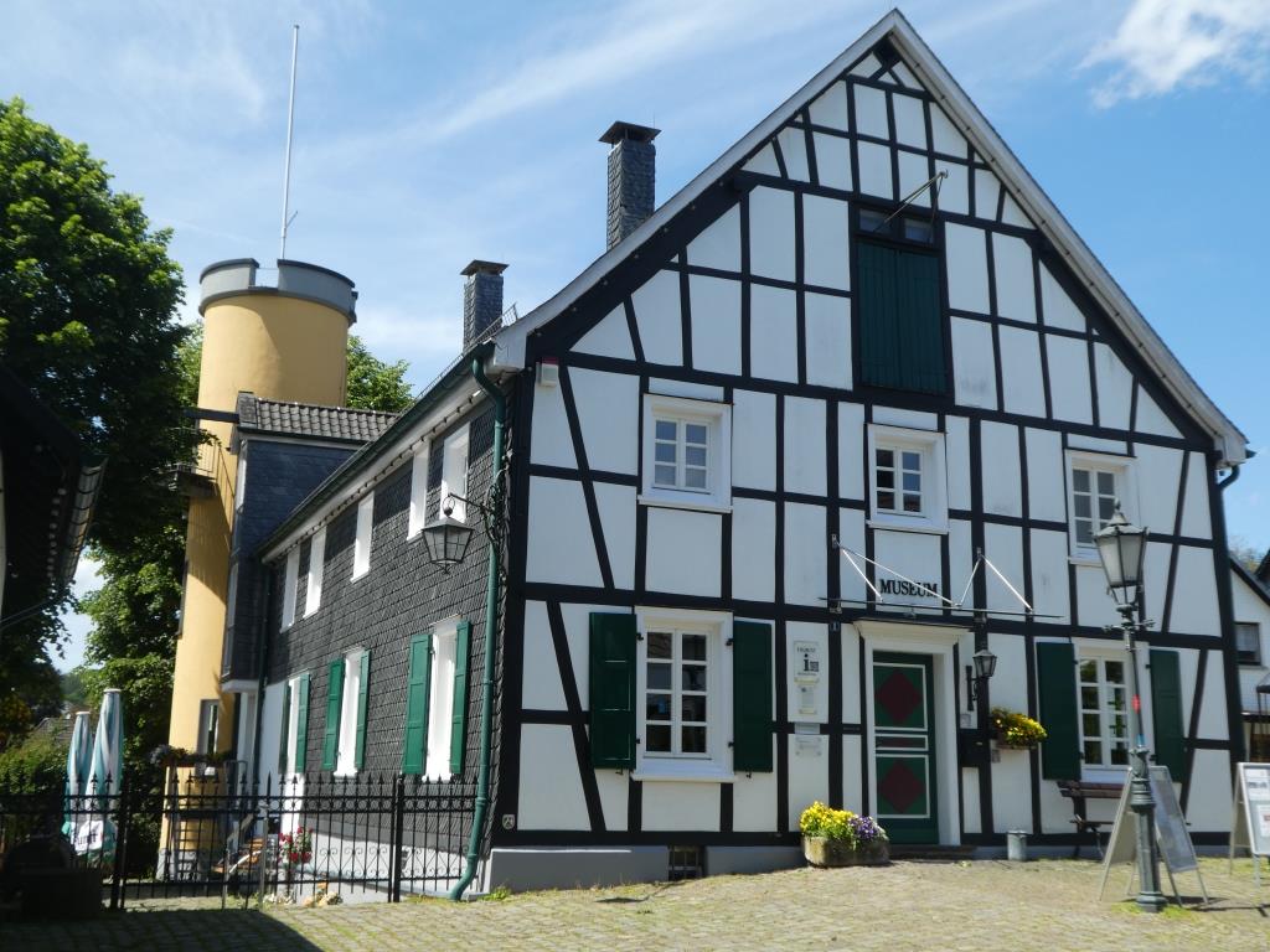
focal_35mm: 37
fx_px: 1357
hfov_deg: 50.1
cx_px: 635
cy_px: 476
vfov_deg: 38.7
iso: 80
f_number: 3.7
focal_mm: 6.7
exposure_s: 1/500
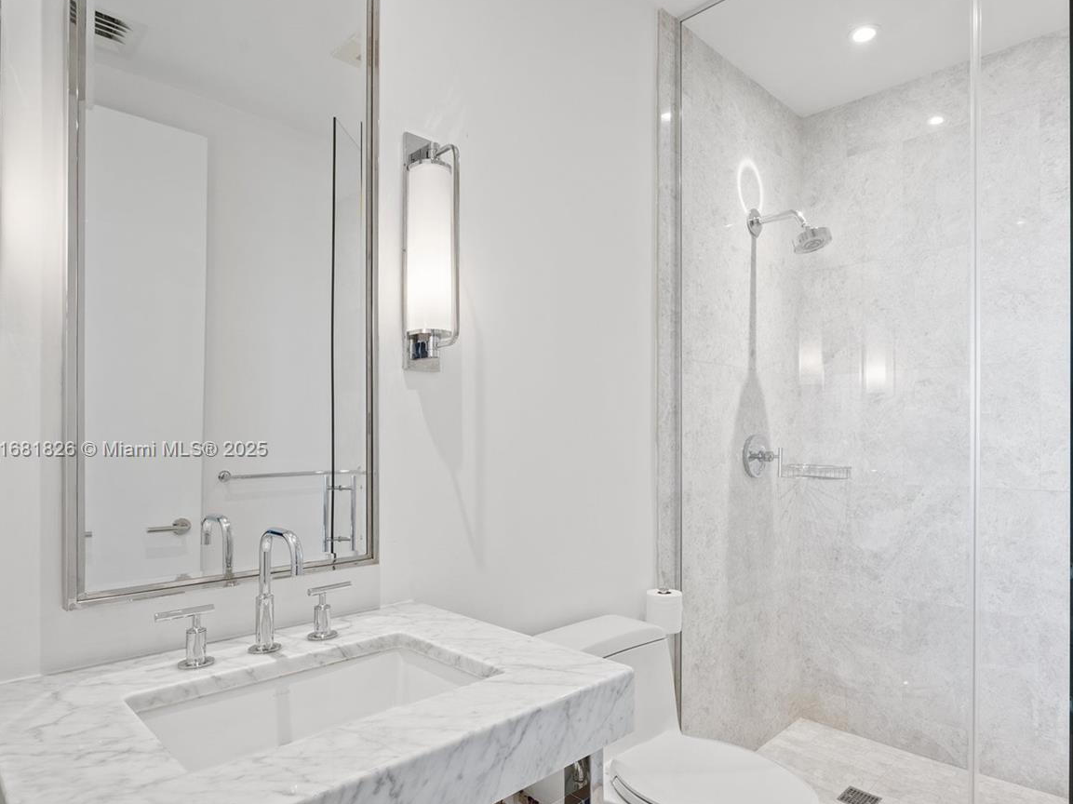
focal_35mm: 20
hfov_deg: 79.1
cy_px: 451
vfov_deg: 65.7
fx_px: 620
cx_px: 714
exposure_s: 1/2
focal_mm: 15
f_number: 8
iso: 200
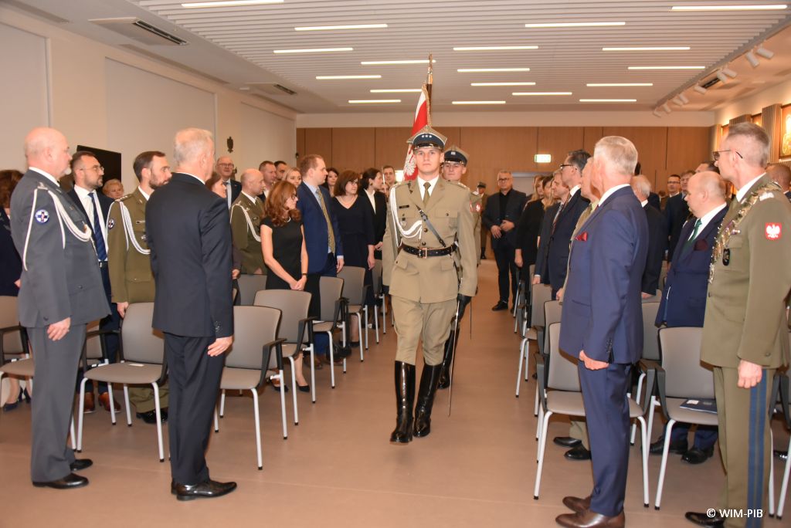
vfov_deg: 41.2
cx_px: 396
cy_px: 264
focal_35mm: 32
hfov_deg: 58.7
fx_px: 703
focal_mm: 32
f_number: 3.5
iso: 3200
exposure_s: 1/60
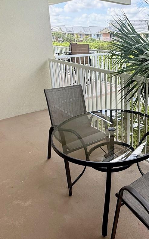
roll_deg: -0.6
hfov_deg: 38.4
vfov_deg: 62.1
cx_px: 140
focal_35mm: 30
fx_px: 195
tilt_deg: -14.5
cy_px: 90
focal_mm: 2.22
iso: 64
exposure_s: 1/381
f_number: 2.2
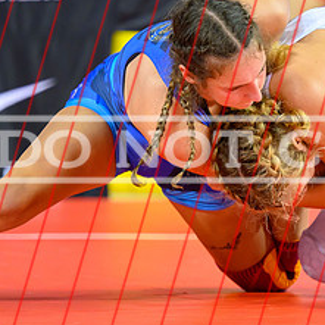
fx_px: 4090
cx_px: 292
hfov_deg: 4.5
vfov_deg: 4.6
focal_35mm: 385
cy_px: 142
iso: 3200
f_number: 2.8
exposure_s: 1/800
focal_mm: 145
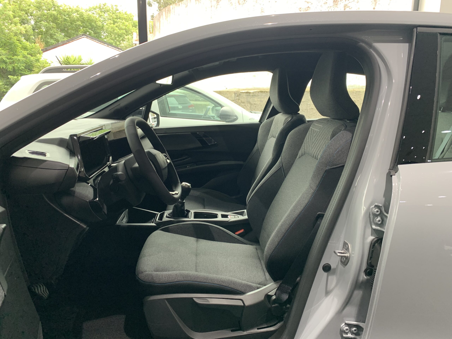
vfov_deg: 53.1
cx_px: 226
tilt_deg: -12.4
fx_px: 339
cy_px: 170
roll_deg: +0.1
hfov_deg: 67.3
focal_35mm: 26
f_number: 1.8
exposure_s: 1/50
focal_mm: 4.25
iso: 64
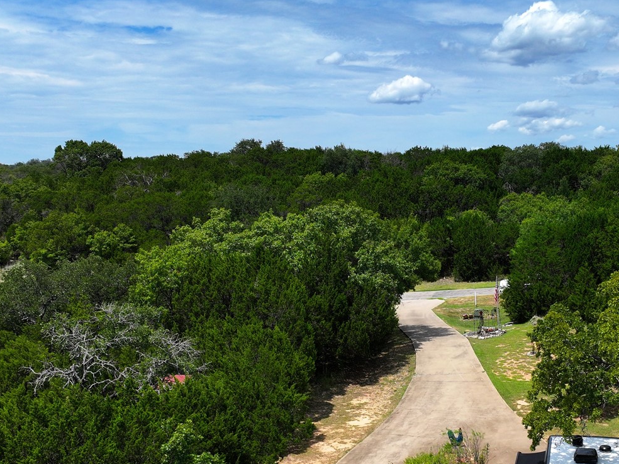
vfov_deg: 28.6
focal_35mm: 50
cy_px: 352
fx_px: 894
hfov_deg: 37.7
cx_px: 427
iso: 100
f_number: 2.8
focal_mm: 12.29
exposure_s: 1/500
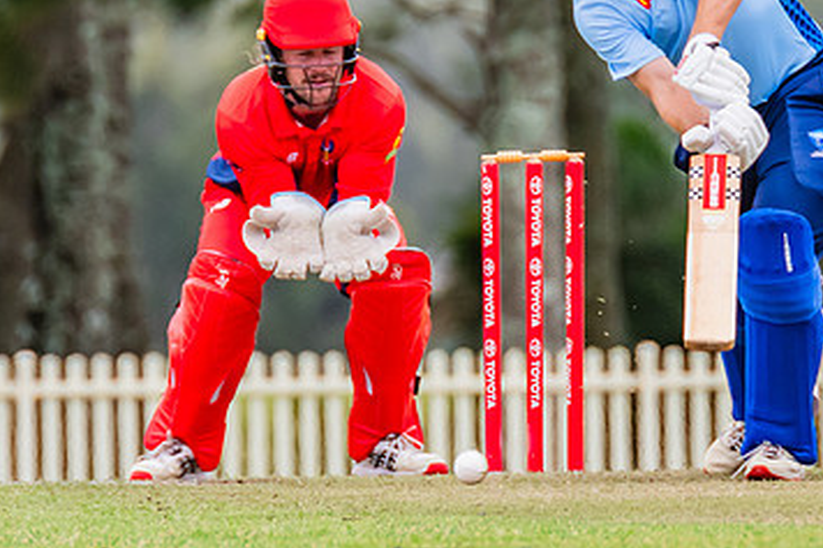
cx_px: 687
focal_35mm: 1774
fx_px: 40535
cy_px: 2
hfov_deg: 1.2
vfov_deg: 0.8
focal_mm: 600
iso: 800
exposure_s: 1/1250
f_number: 8
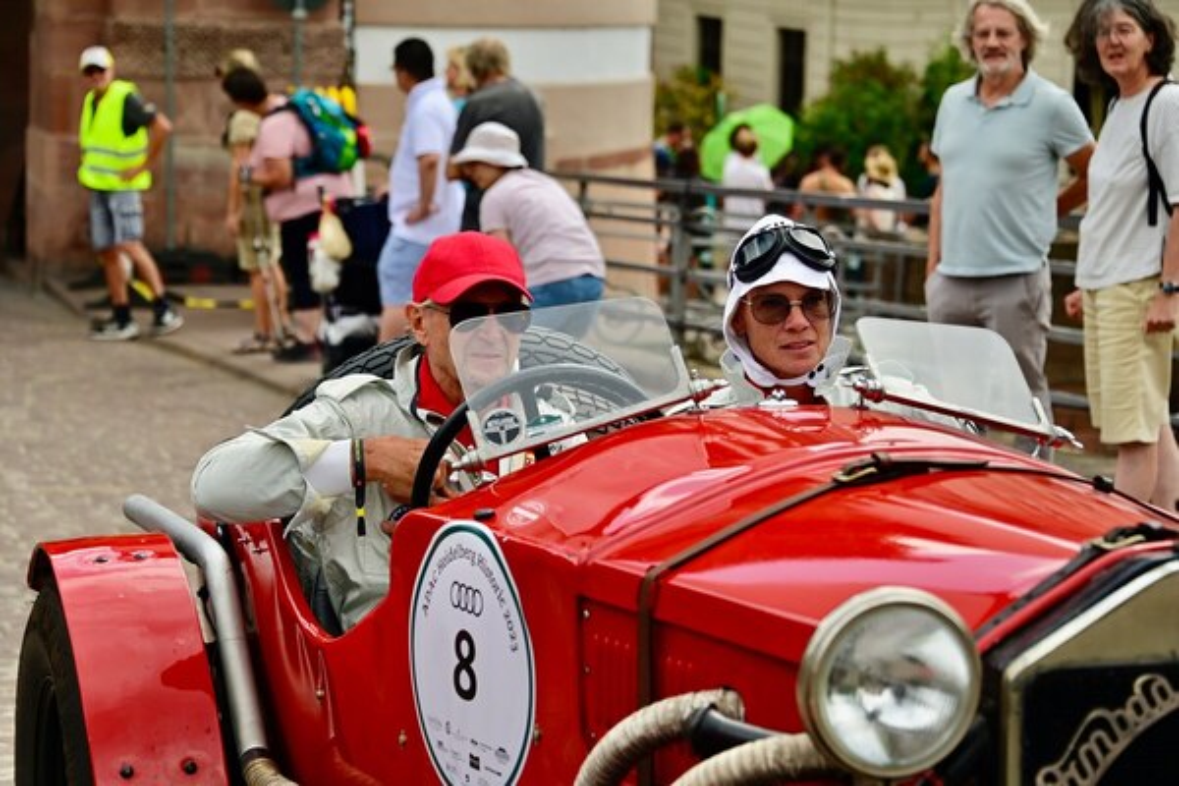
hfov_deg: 17.6
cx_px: 590
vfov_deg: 11.8
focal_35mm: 116
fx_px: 3799
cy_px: 393
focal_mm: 116
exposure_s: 1/640
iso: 200
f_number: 5.6
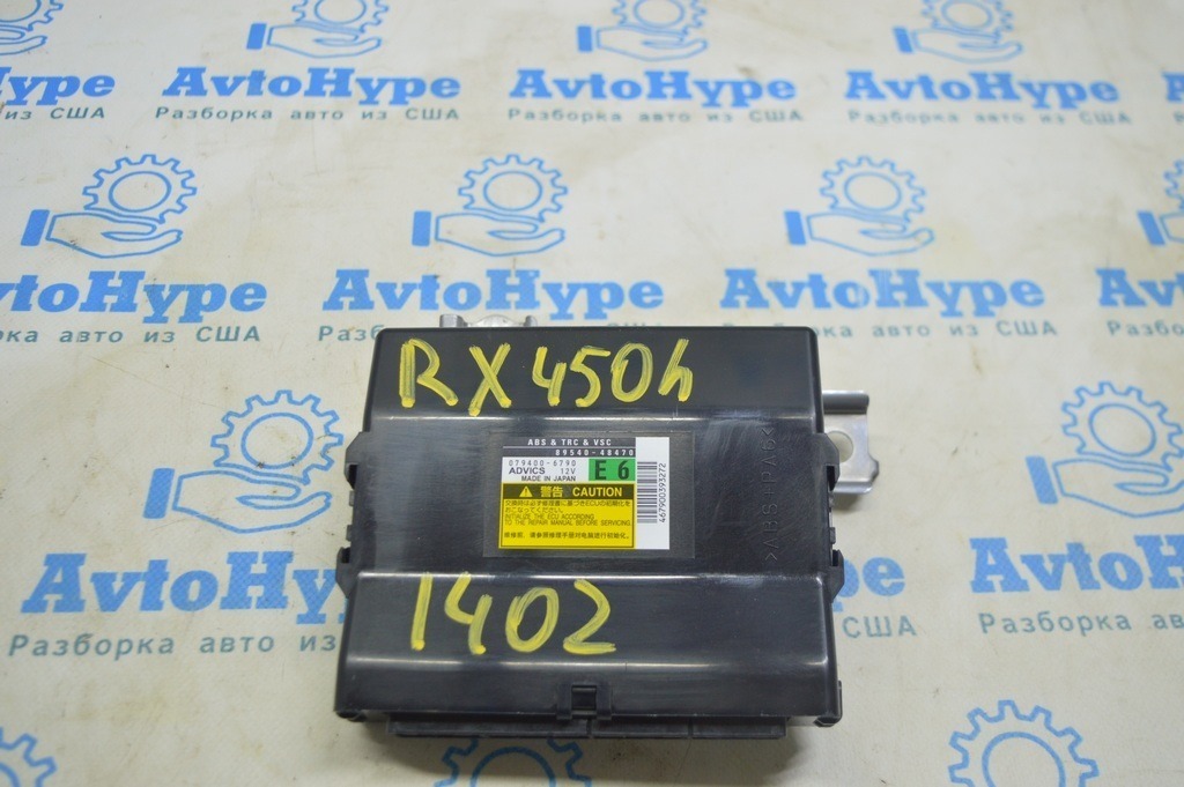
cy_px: 394
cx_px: 592
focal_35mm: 38
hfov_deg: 51.3
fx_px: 1232
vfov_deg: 35.4
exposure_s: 1/40
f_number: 4
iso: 400
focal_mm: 25
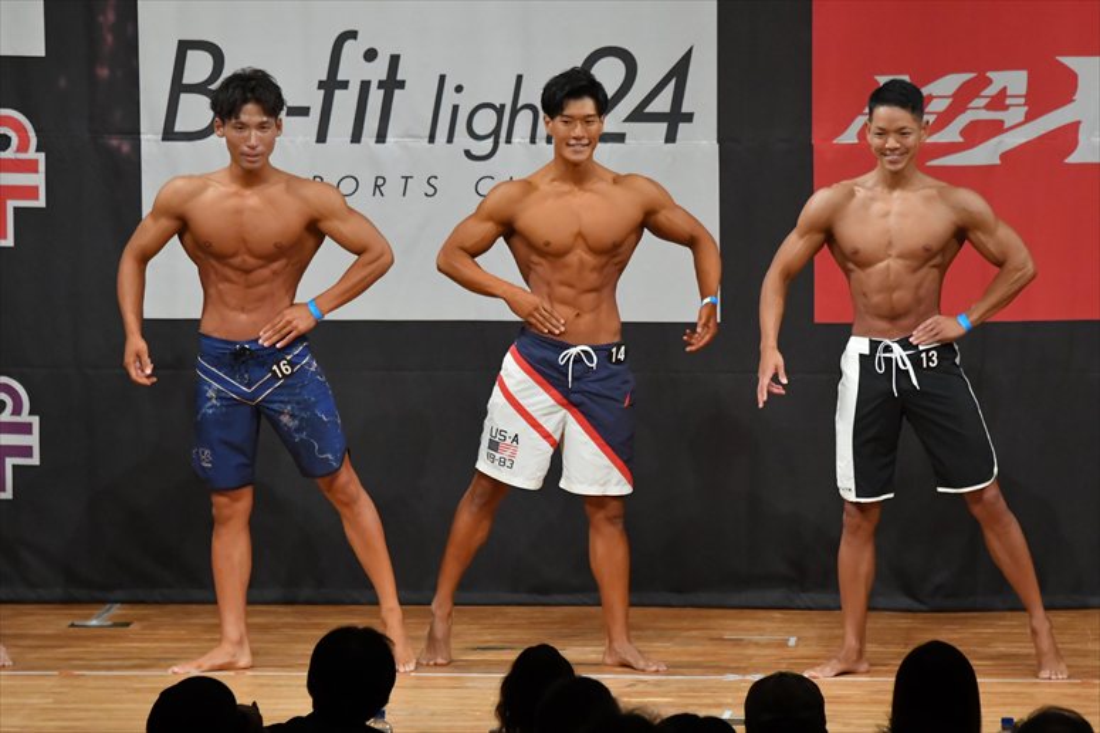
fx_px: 7788
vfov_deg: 5.4
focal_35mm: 255
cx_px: 550
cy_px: 366
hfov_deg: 8.1
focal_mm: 170
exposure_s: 1/400
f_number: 5.6
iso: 6400
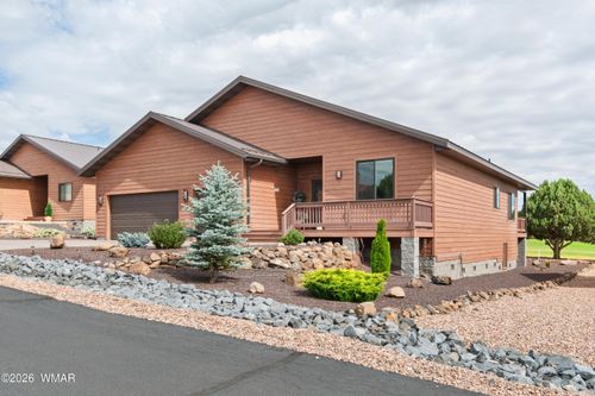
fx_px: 496
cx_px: 298
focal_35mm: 30
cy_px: 198
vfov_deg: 43.6
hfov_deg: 61.9
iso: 800
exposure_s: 1/320
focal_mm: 20
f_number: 8
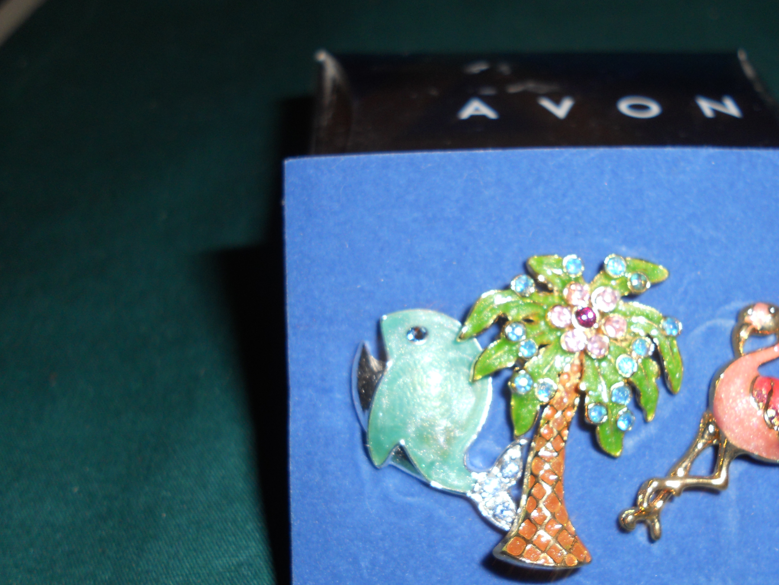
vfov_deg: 32.9
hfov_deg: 42.7
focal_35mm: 44
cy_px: 323
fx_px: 990
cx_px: 472
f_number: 8.8
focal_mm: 5.8
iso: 80
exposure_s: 1/25
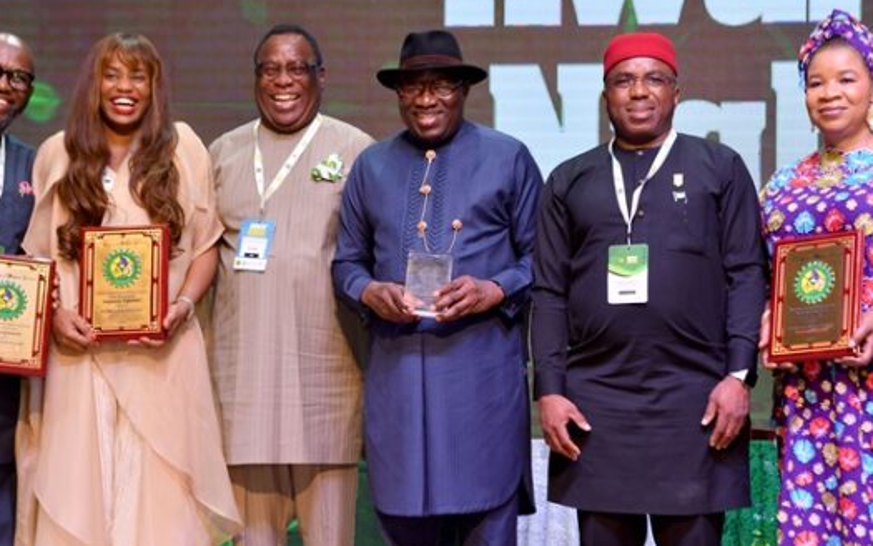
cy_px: 341
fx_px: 1927
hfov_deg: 25.5
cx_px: 402
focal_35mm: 81
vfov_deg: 16.1
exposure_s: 1/160
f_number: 5.6
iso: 1100
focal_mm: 60
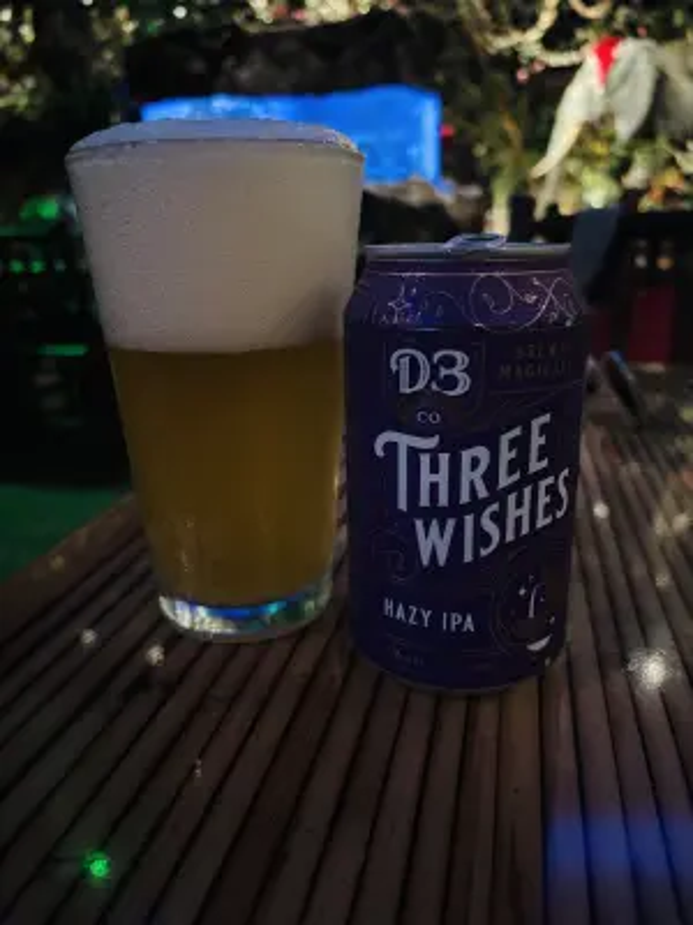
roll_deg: +1.3
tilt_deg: -18.3
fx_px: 694
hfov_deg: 53.1
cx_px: 346
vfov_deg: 67.3
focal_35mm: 26
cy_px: 462
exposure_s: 1/15
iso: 1250
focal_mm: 5.96
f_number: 1.6
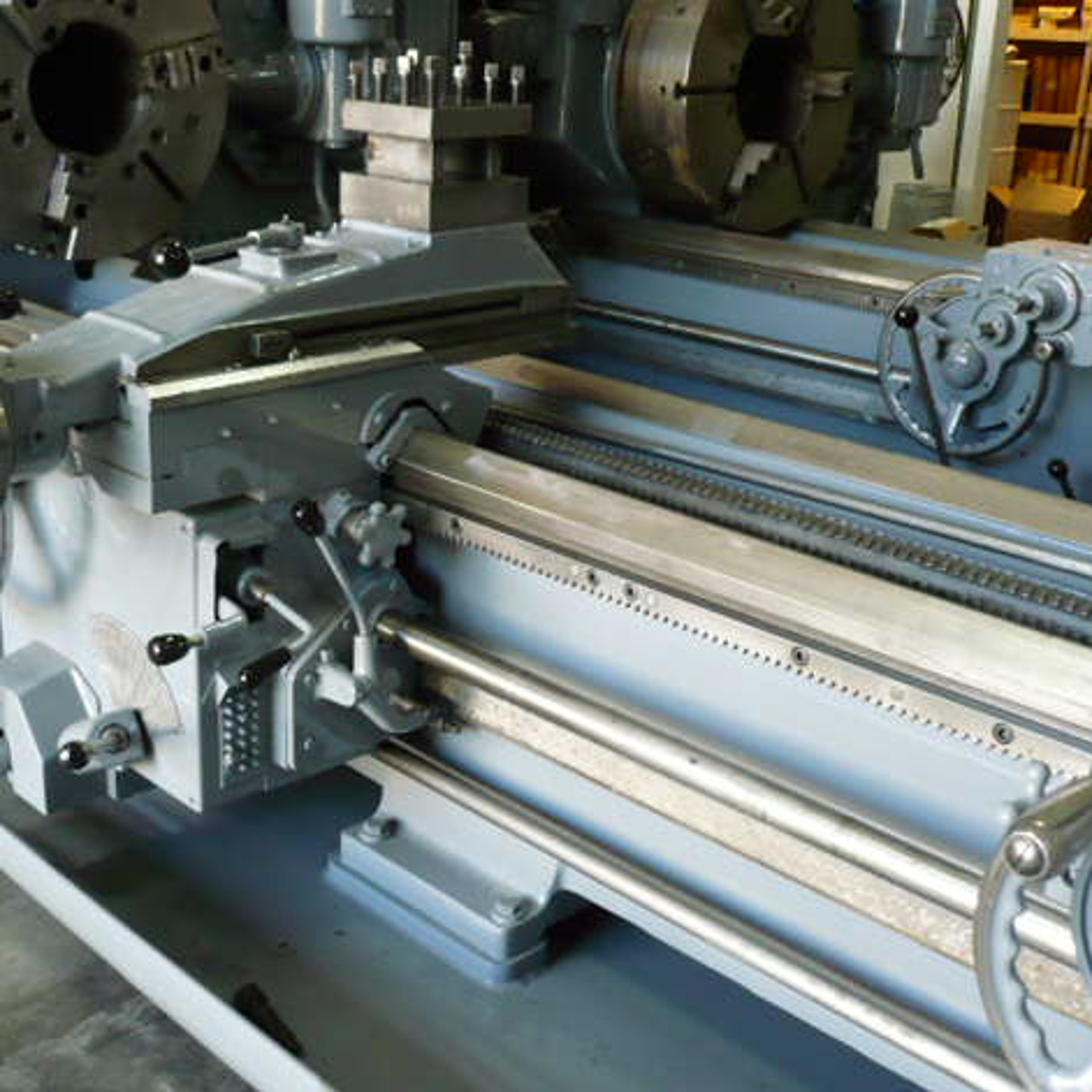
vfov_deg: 40.0
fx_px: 1499
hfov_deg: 39.9
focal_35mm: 42
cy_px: 538
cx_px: 445
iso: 200
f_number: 2.8
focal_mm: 5.8
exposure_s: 1/30
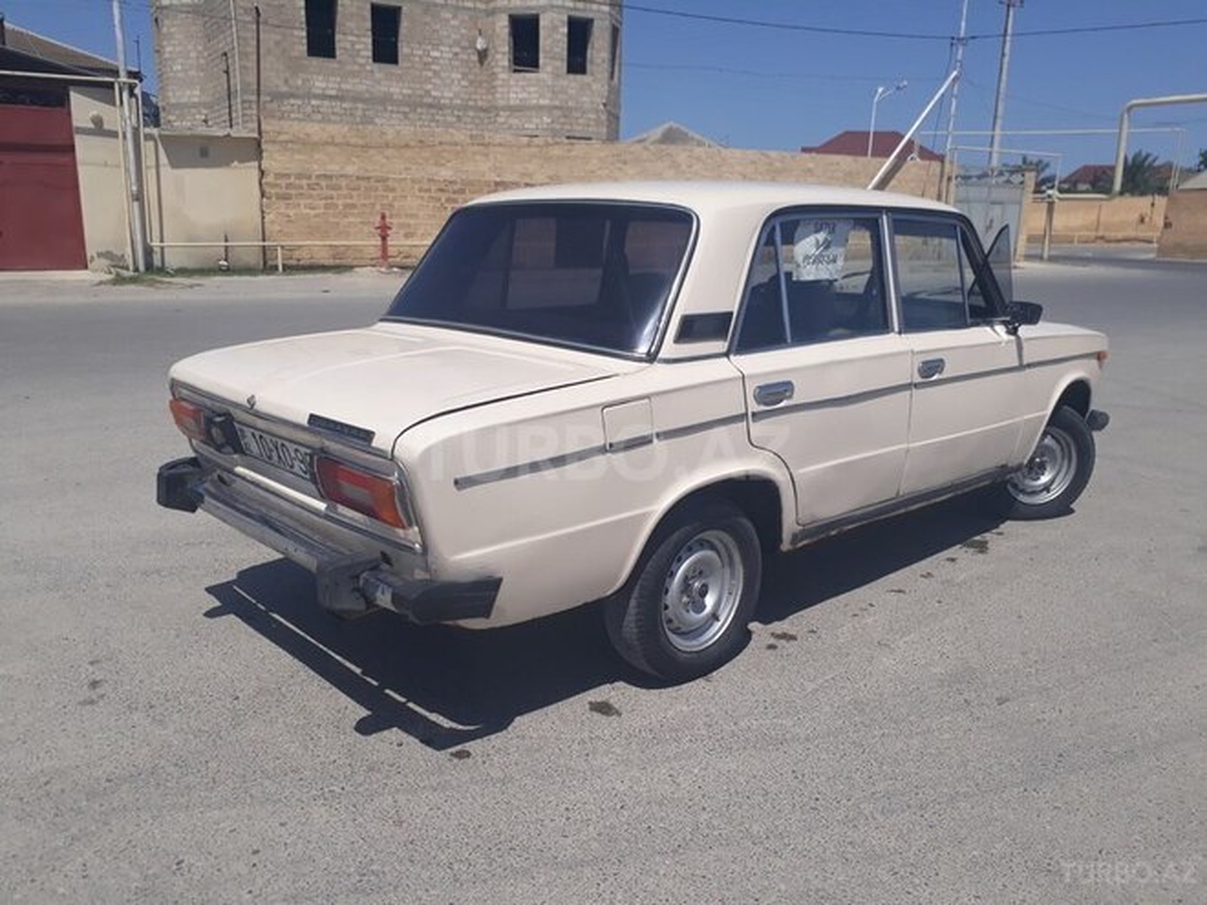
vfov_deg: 51.4
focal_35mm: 27
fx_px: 941
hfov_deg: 65.3
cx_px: 604
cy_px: 452
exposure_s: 1/3077
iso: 40
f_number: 1.9
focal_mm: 3.6
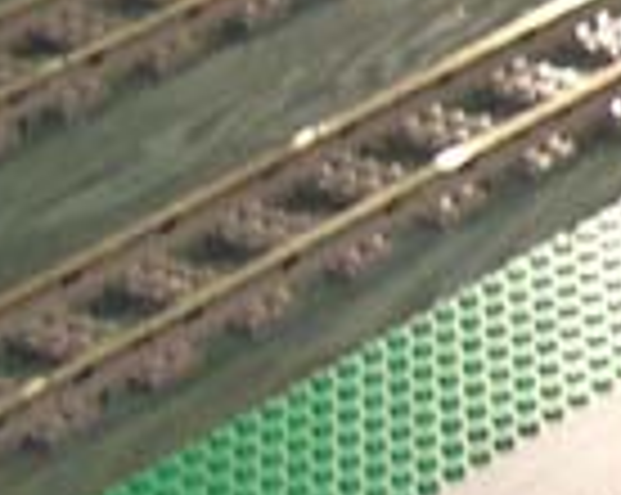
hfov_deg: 6.4
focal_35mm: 276
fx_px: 5065
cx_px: 1832
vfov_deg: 5.6
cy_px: 378
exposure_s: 1/4.8
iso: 103
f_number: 2.8
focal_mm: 8
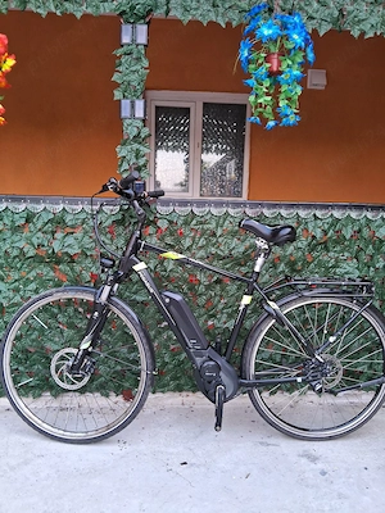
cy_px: 256
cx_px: 192
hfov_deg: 53.1
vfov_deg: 67.3
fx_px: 386
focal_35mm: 26
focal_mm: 3.98
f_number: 1.8
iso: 200
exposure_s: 1/50
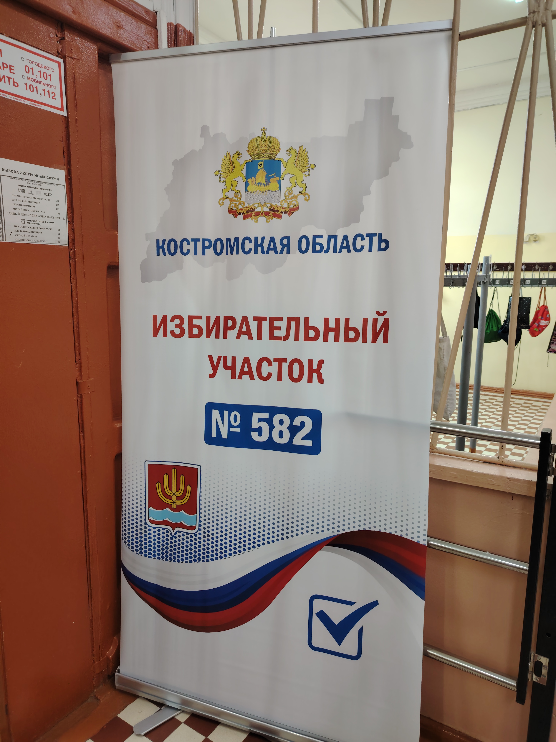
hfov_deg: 56.8
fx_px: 514
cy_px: 371
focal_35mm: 24
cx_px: 278
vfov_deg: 71.6
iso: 784
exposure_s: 1/50
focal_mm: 5.25
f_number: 1.75
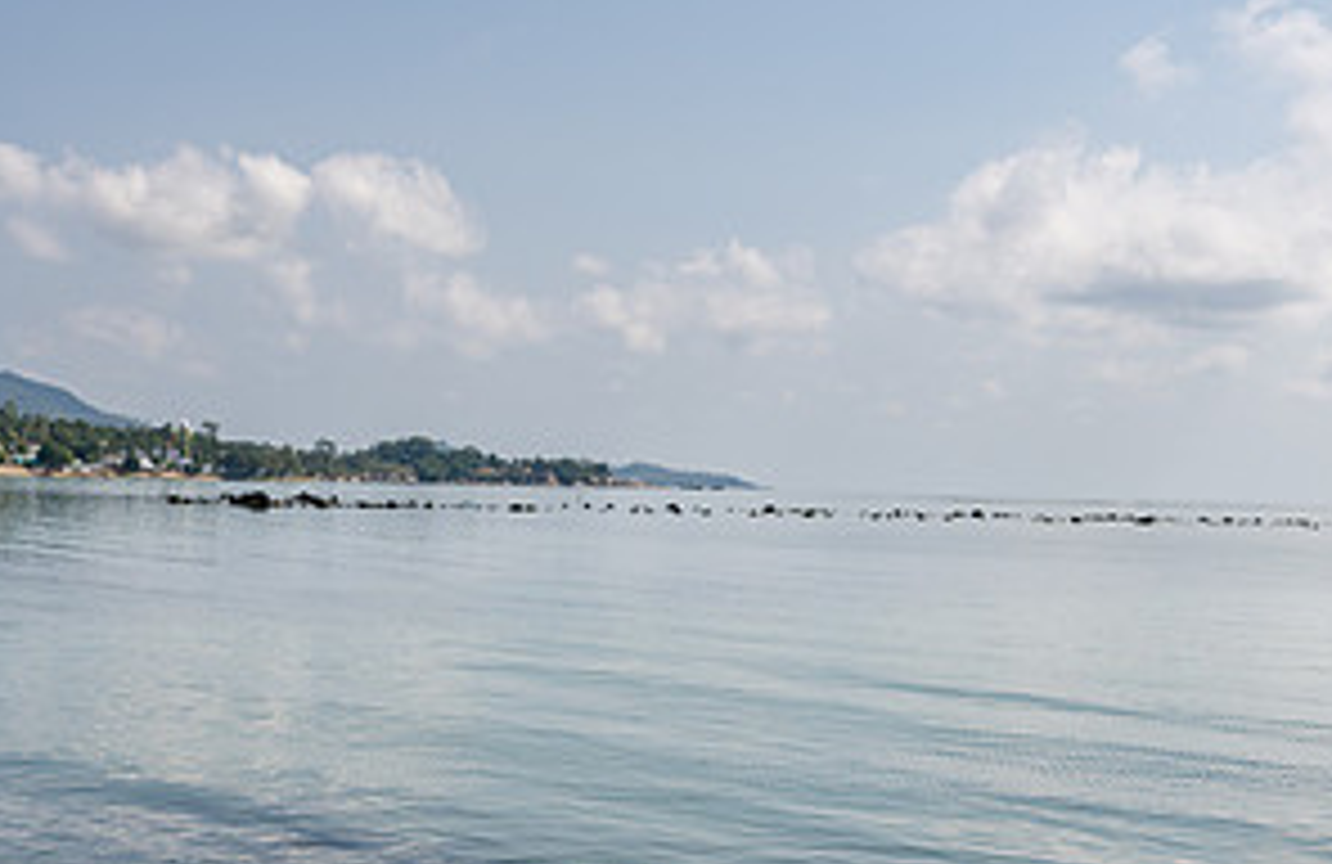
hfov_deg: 35.9
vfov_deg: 23.6
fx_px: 2055
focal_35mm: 56
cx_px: 632
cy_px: 607
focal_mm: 24
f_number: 5.6
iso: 64
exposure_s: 1/500
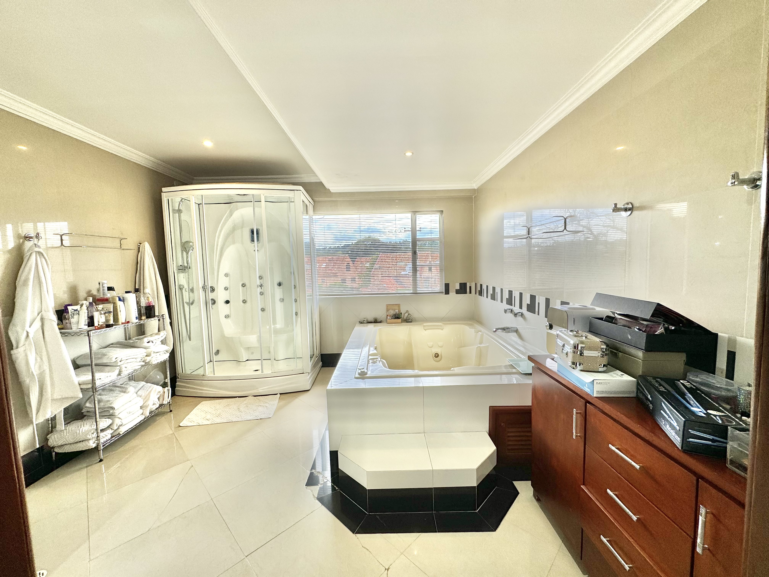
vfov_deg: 85.7
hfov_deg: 102.1
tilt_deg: -3.7
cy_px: 288
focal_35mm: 14
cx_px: 384
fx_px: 311
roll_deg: +1.6
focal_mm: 2.22
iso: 40
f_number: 2.2
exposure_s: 1/119
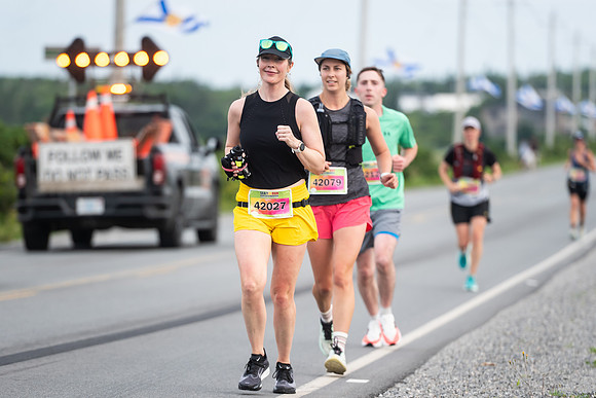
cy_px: 231
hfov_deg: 8.1
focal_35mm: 253
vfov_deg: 5.4
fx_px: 4185
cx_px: 298
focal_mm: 200
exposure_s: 1/800
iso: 500
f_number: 4.5
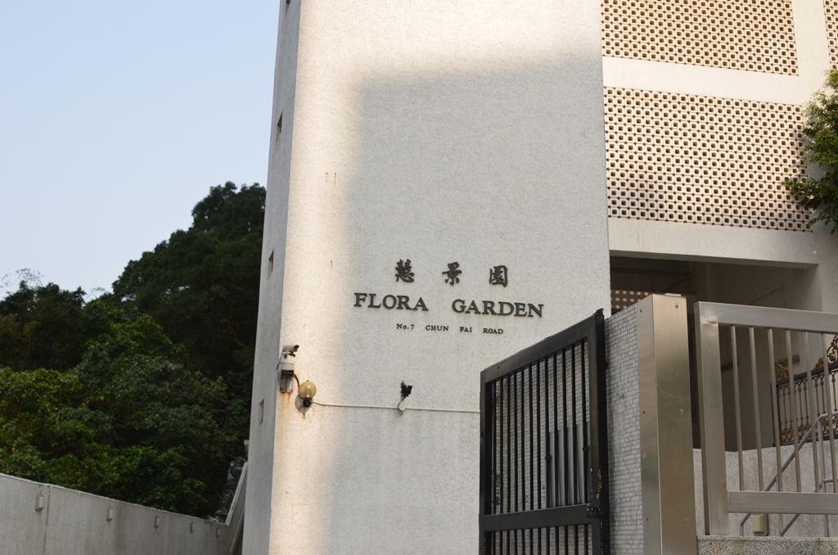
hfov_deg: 46.5
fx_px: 976
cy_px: 278
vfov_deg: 31.7
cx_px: 419
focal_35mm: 42
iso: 100
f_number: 5.6
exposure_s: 1/250
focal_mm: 28
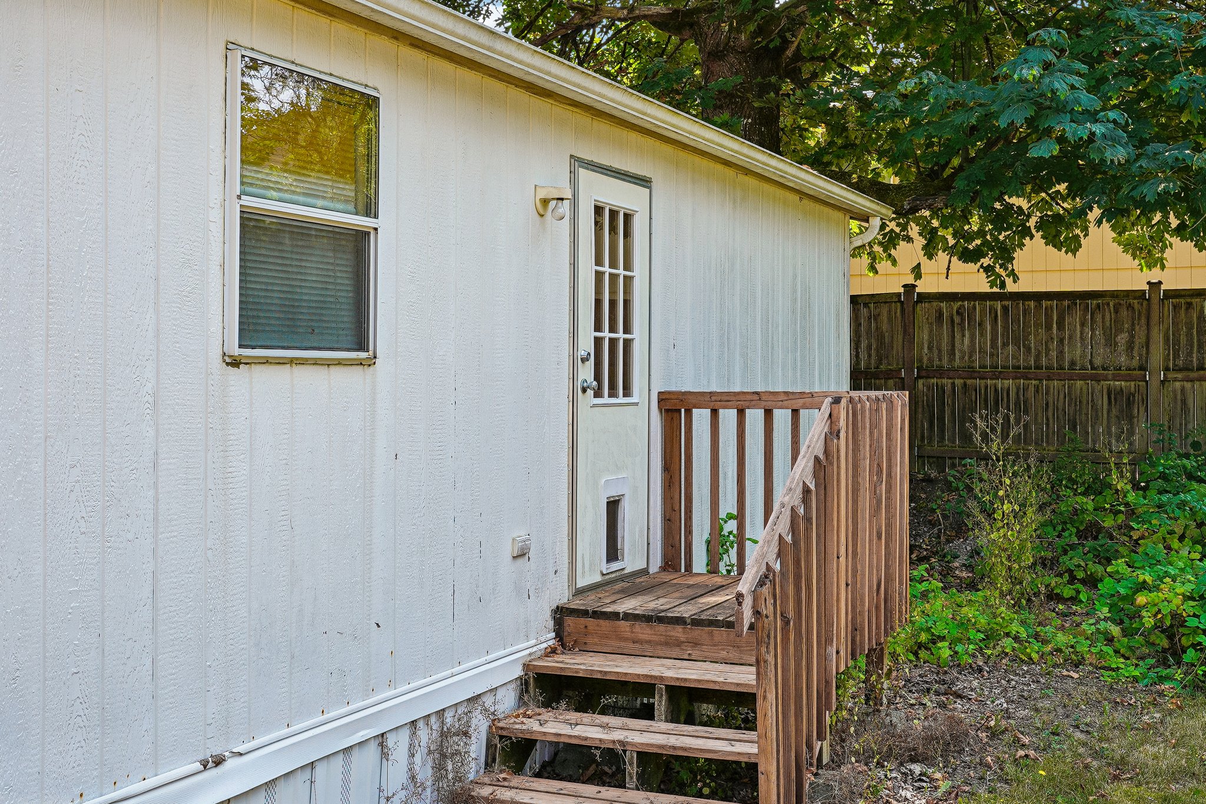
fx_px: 1407
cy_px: 402
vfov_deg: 31.9
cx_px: 603
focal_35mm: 42
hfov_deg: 46.4
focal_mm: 28
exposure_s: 1/125
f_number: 8
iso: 320
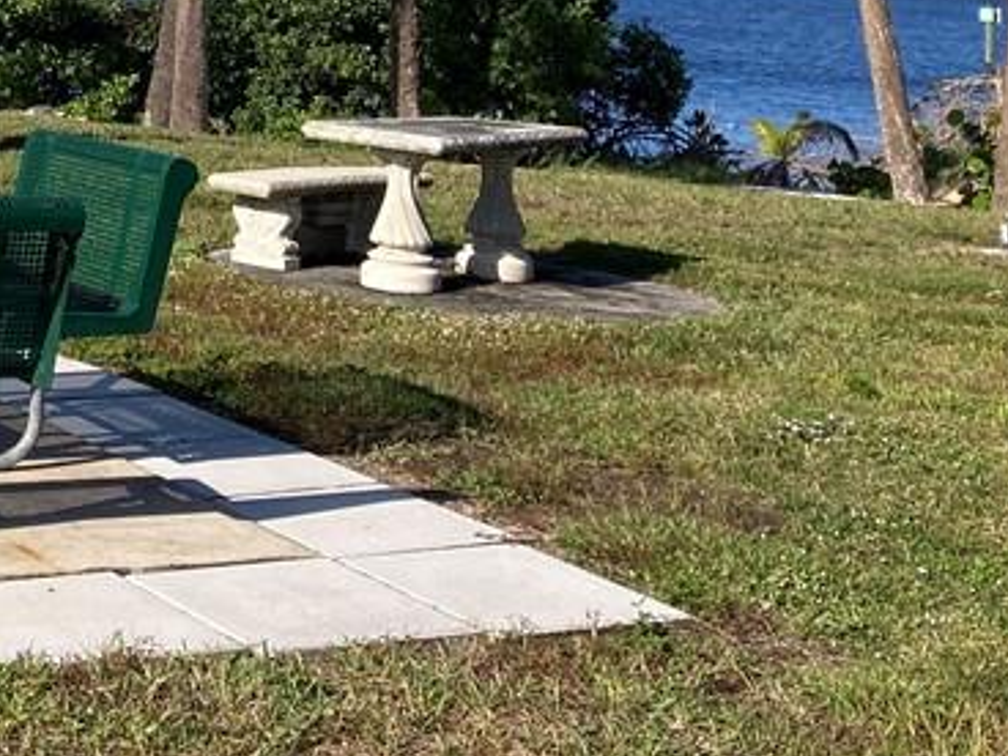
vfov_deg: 17.5
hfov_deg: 23.1
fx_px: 2271
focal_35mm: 78
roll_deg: -2.6
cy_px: -285
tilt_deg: +5.1
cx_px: -181
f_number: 1.8
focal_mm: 3.99
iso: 20
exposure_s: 1/2024
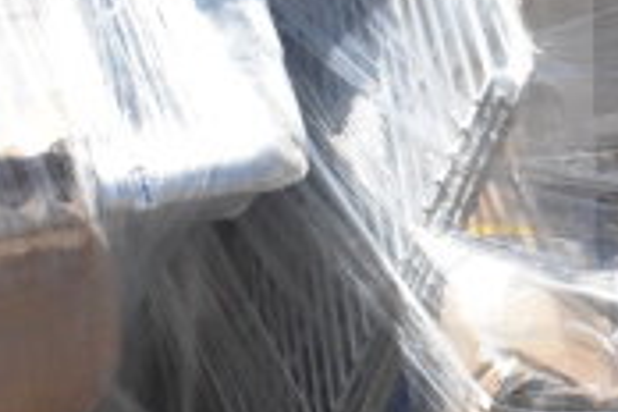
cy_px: 211
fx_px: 2073
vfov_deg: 11.4
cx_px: 824
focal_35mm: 121
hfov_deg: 16.0
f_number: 22
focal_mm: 23
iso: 6400
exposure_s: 1/1250
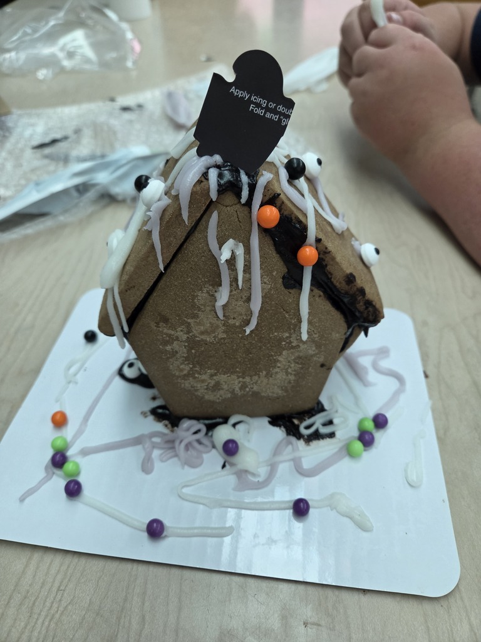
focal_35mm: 23
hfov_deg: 58.9
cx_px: 240
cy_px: 321
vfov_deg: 73.9
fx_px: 426
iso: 320
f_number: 1.8
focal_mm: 5.4
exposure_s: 1/120
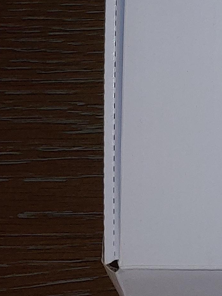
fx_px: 923
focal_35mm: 108
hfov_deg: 12.1
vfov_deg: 17.2
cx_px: 451
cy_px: -81
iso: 50
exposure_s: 1/122
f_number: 1.5
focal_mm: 4.23
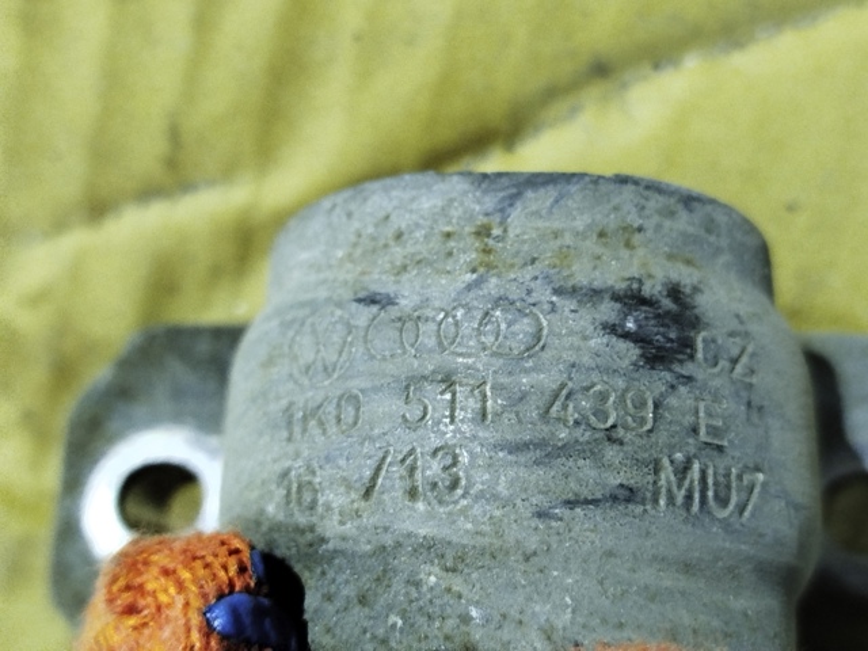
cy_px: 326
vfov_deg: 30.3
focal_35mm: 48
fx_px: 1204
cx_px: 434
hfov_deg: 39.7
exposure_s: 1/33
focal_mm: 5.31
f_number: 1.7
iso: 800
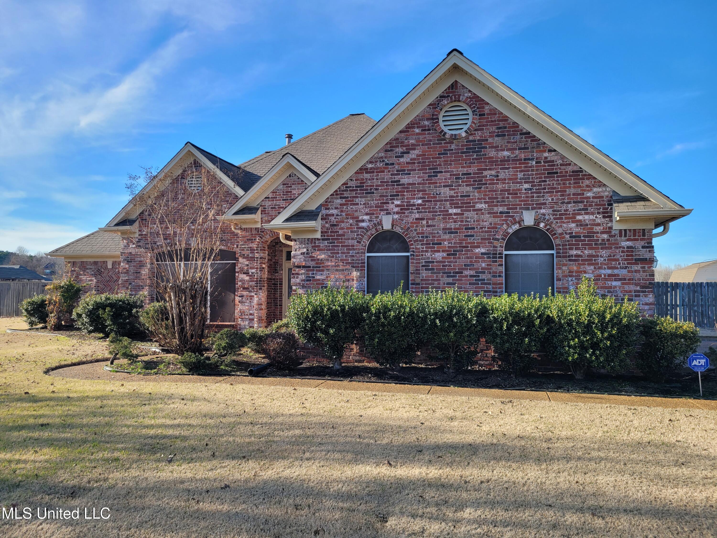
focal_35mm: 26
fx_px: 539
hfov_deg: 67.3
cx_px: 358
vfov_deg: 53.1
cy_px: 269
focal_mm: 5.4
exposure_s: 1/1321
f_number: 1.8
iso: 40
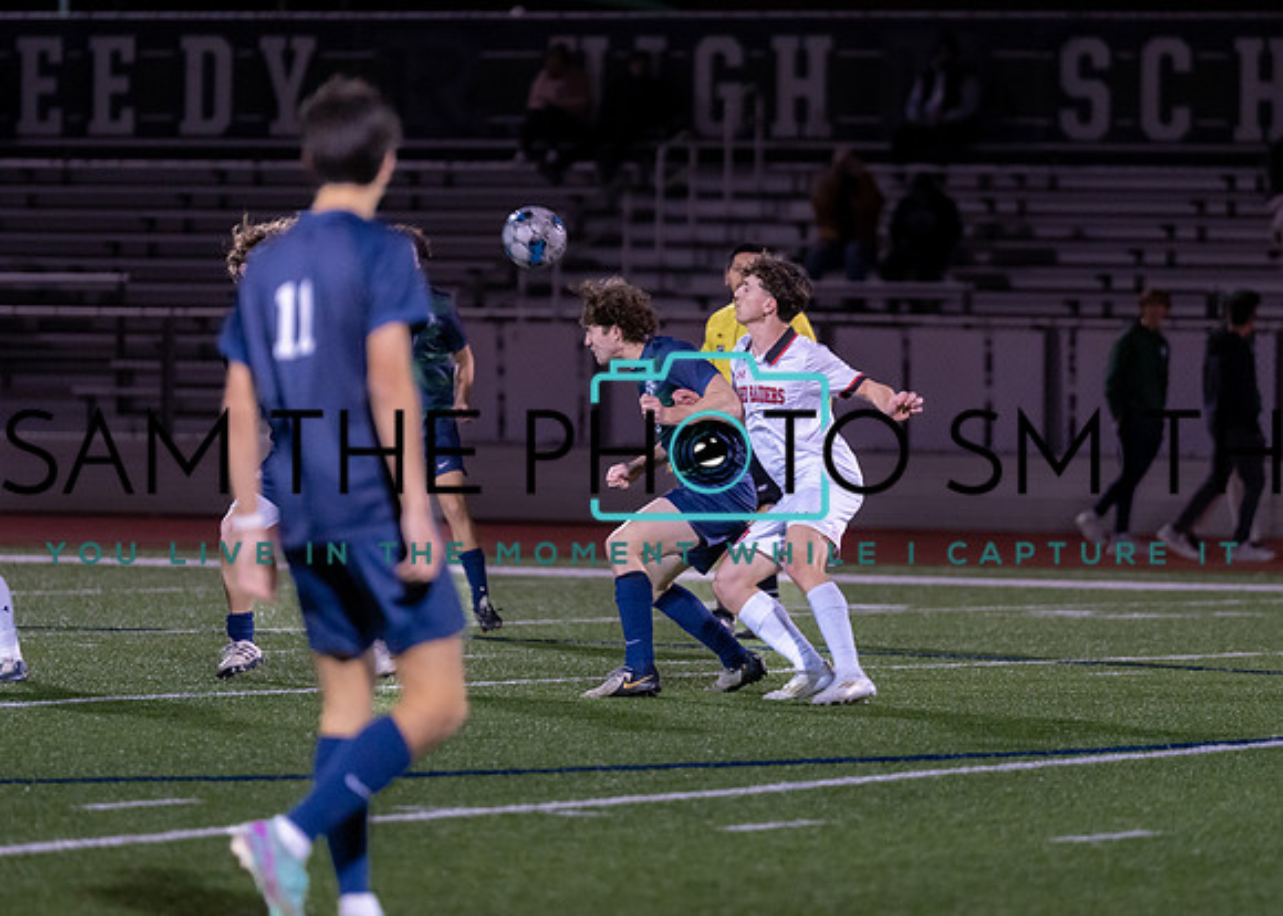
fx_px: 10391
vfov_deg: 5.0
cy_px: 334
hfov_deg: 7.1
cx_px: 694
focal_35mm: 285
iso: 2500
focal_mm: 200
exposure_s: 1/1000
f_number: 2.8
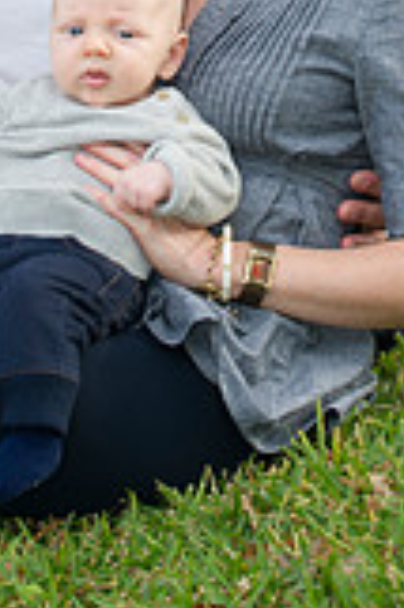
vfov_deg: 8.1
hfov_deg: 5.5
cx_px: 160
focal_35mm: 251
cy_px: -98
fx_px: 4234
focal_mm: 90
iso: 400
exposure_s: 1/250
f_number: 5
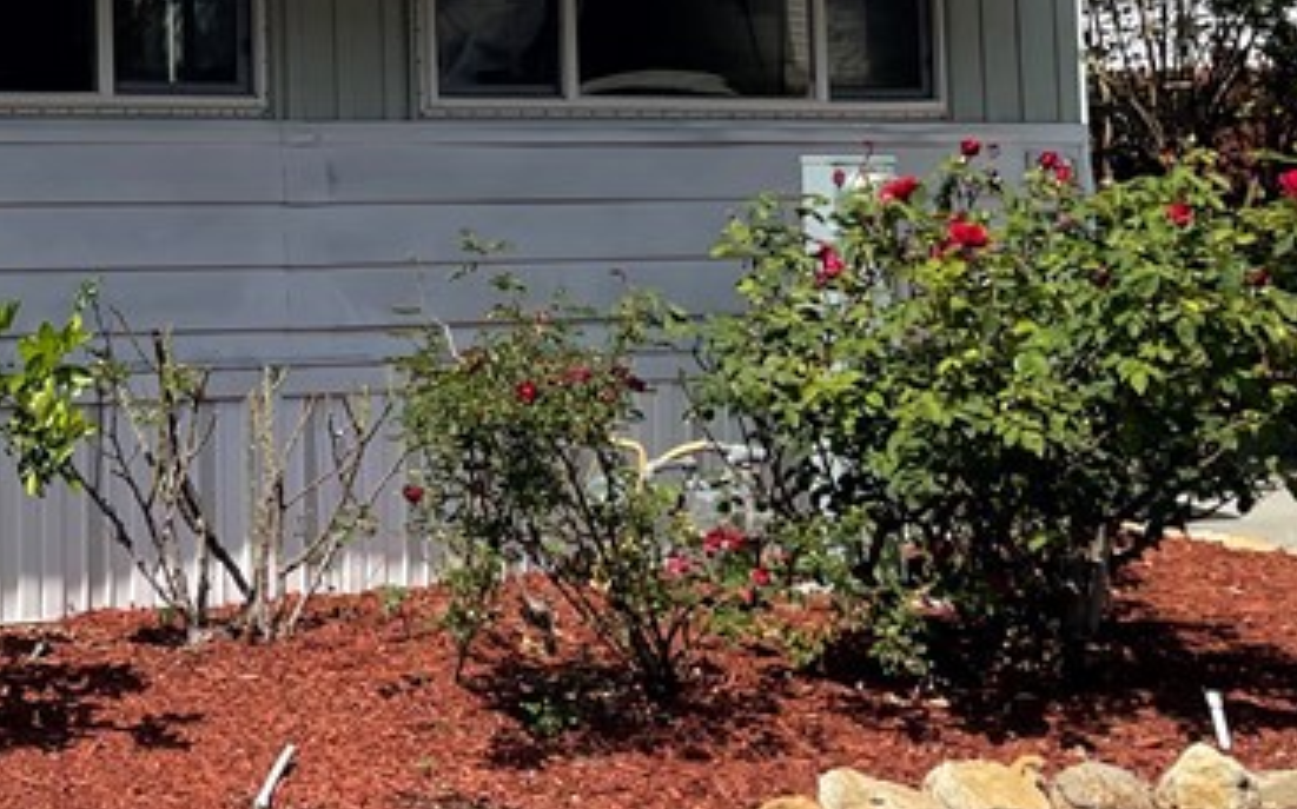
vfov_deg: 16.4
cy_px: -78
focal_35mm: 77
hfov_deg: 23.4
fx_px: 2721
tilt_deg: +3.7
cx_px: -428
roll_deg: +1.2
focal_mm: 4.2
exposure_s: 1/3300
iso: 32
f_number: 1.6
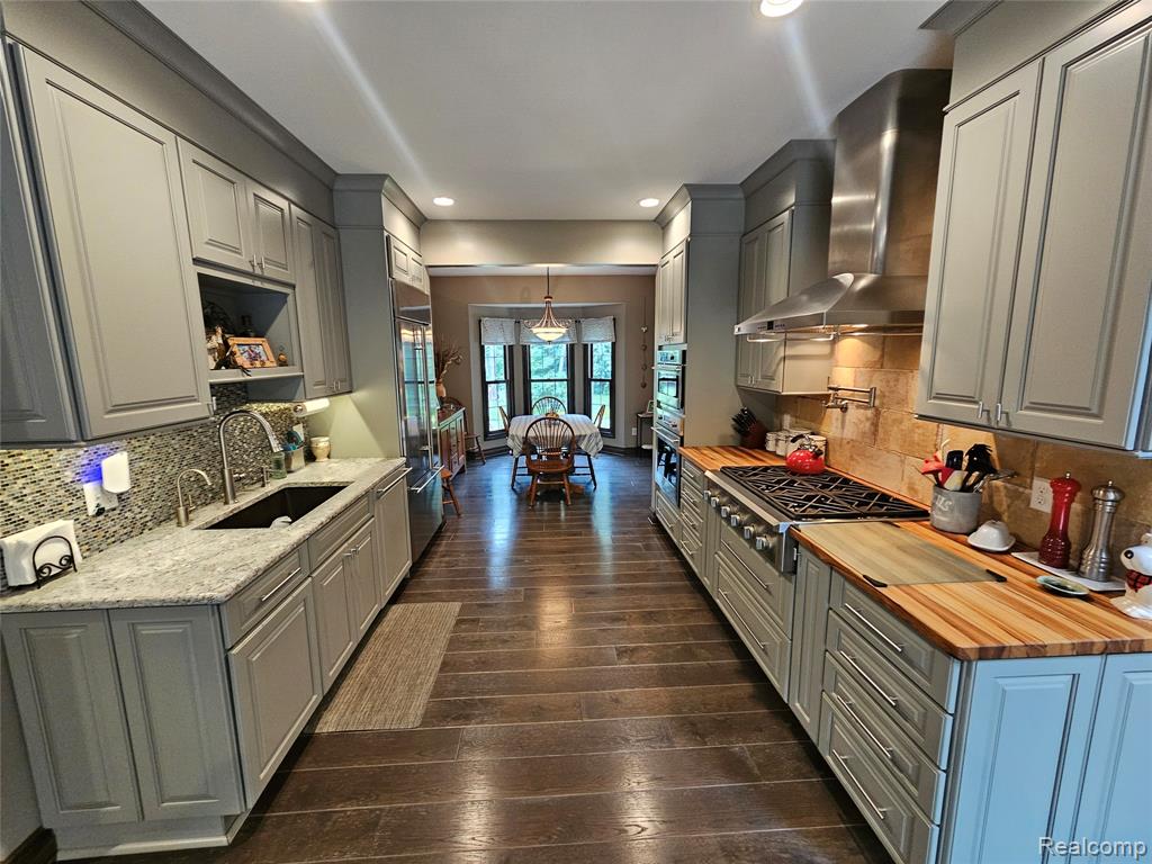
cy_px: 432
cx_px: 576
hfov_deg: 106.2
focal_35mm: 13
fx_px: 433
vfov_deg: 89.9
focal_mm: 2.2
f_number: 2.2
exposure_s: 1/40
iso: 320
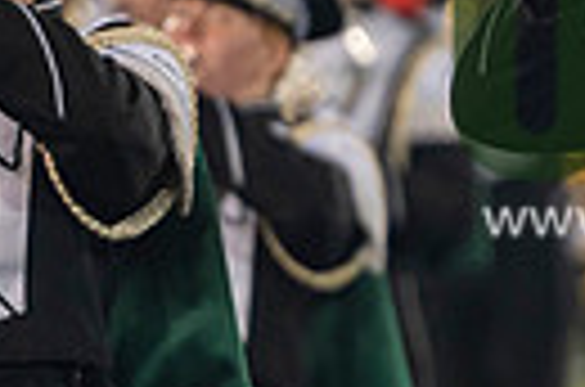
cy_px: 58
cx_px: 792
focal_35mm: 895
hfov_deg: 2.3
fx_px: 14508
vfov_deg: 1.5
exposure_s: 1/500
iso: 1000
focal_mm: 200
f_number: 2.8
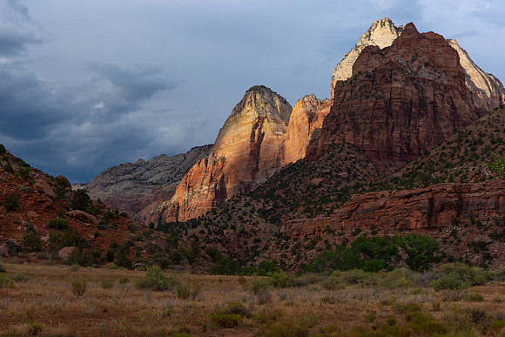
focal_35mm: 70
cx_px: 252
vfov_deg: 19.5
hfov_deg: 28.8
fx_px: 982
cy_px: 168
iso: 400
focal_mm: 70
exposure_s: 1/4000
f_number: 6.3
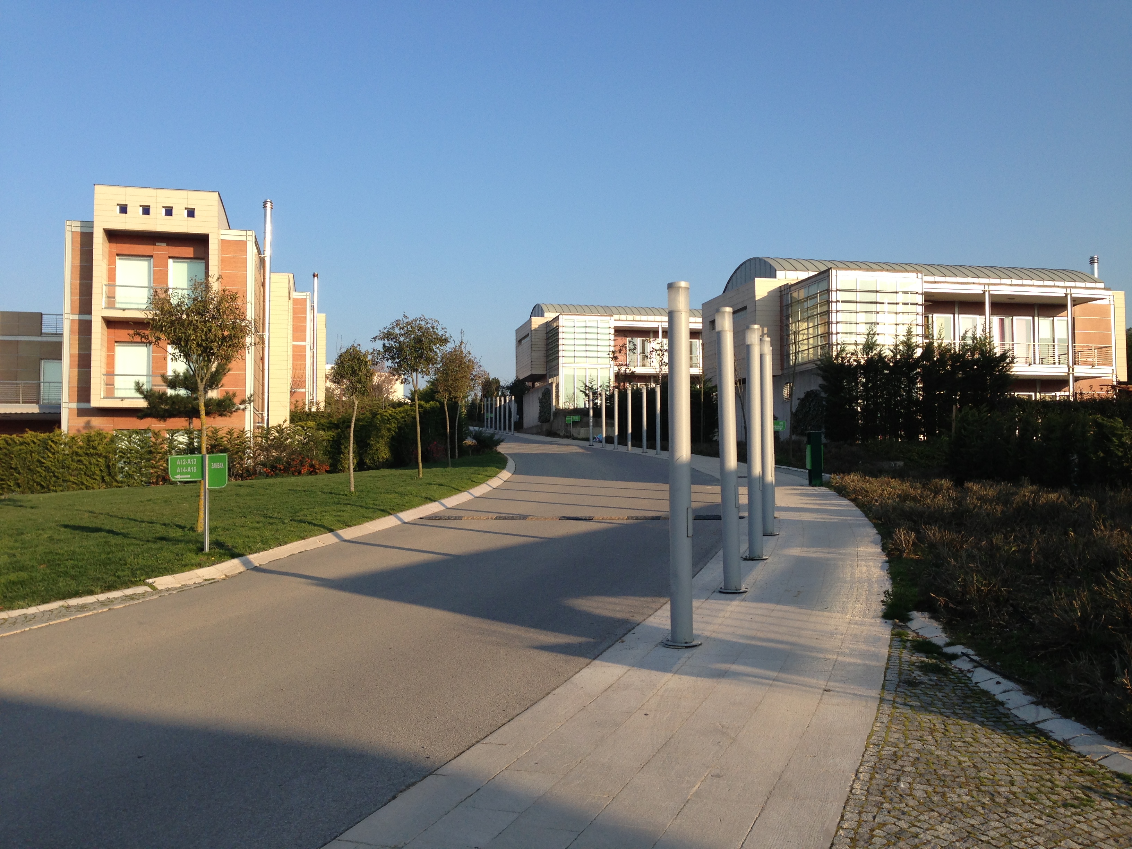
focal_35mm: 33
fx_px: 1079
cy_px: 424
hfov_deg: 55.4
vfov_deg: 42.9
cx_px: 566
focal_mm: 4.13
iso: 50
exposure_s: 1/861
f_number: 2.4
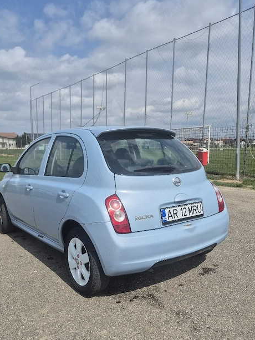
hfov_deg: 46.8
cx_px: 125
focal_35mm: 30
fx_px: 295
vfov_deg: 59.9
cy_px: 185
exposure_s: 1/3333
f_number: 1.8
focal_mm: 5.4
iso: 25
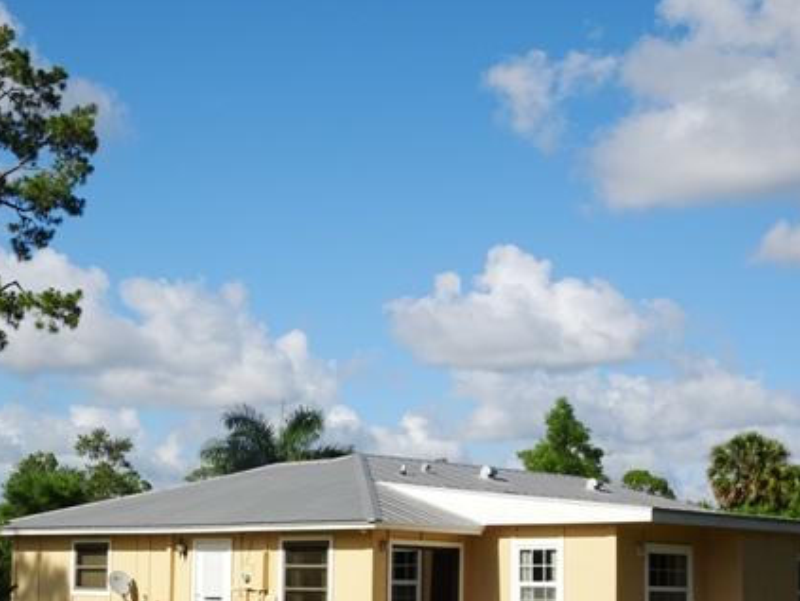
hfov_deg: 29.5
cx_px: 231
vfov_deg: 22.4
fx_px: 1503
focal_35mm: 65
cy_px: 450
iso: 80
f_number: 4.5
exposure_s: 1/1000
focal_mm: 7.3
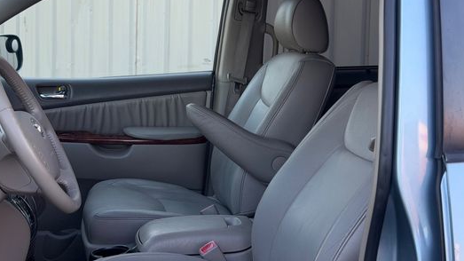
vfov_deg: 18.7
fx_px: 787
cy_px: 62
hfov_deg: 32.8
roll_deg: -1.6
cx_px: 206
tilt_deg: -1.6
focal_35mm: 64
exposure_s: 1/299
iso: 64
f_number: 1.78
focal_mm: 6.76
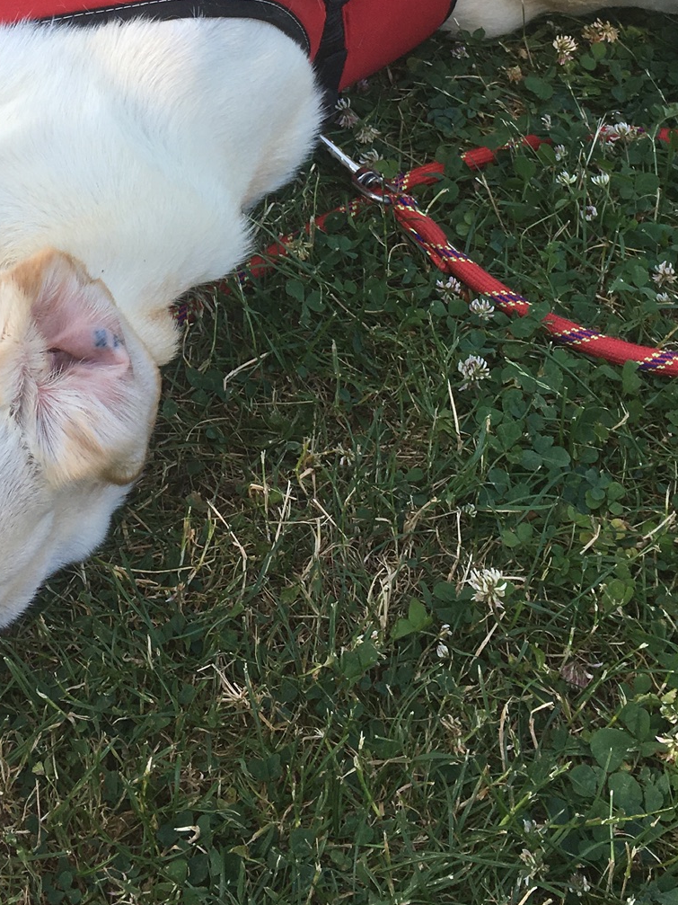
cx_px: 148
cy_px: 81
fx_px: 1541
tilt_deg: -44.5
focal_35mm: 59
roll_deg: -2.8
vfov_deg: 31.1
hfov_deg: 24.5
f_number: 2.2
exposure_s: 1/388
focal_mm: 4.15
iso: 25
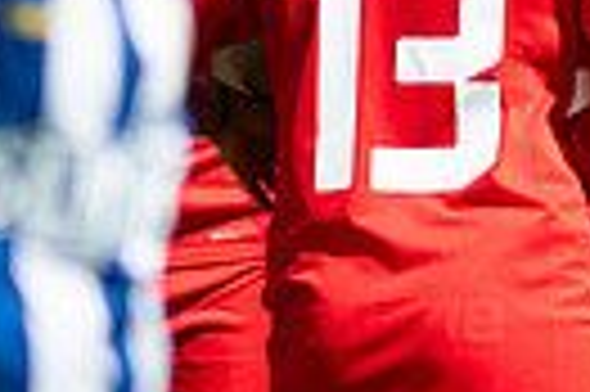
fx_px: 32720
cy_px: 47
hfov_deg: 1.0
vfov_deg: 0.7
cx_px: 842
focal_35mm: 1999
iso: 100
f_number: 3.2
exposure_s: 1/2000
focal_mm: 300
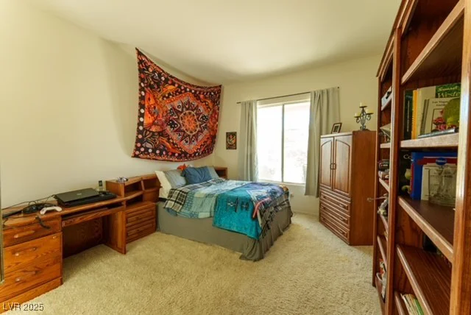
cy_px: 158
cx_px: 236
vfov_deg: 81.3
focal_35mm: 14
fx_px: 183
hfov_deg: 104.2
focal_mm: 14
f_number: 13
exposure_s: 1
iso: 100
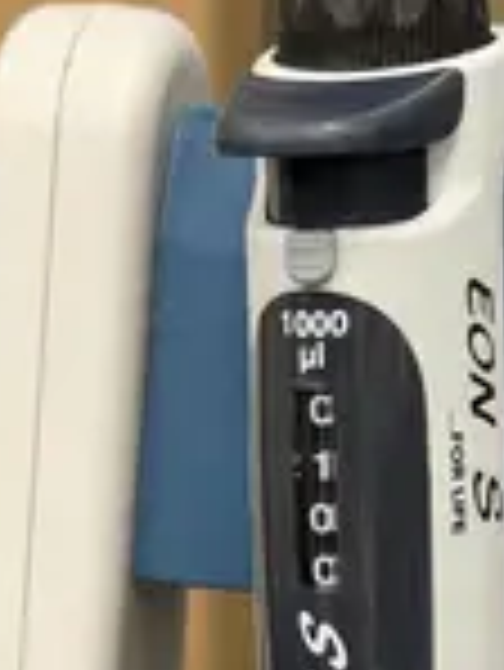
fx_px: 2501
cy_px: 607
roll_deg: -1.0
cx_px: 342
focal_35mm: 129
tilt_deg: -23.4
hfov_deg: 11.5
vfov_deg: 15.1
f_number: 1.78
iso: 160
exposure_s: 1/60
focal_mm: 6.76
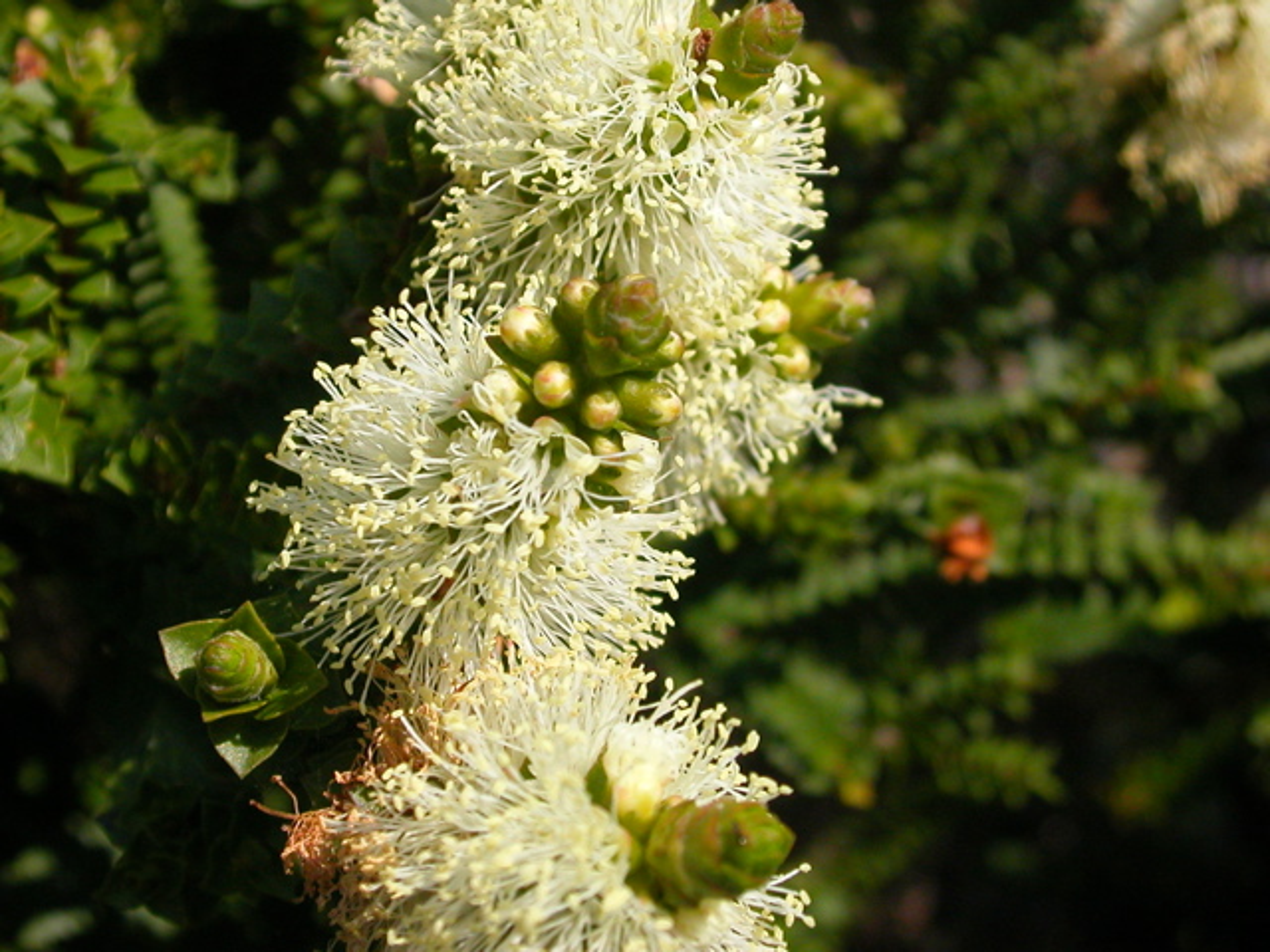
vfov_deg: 22.9
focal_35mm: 64
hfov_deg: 30.3
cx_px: 635
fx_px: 2348
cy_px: 476
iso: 100
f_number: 3.5
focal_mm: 9.7
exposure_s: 1/971
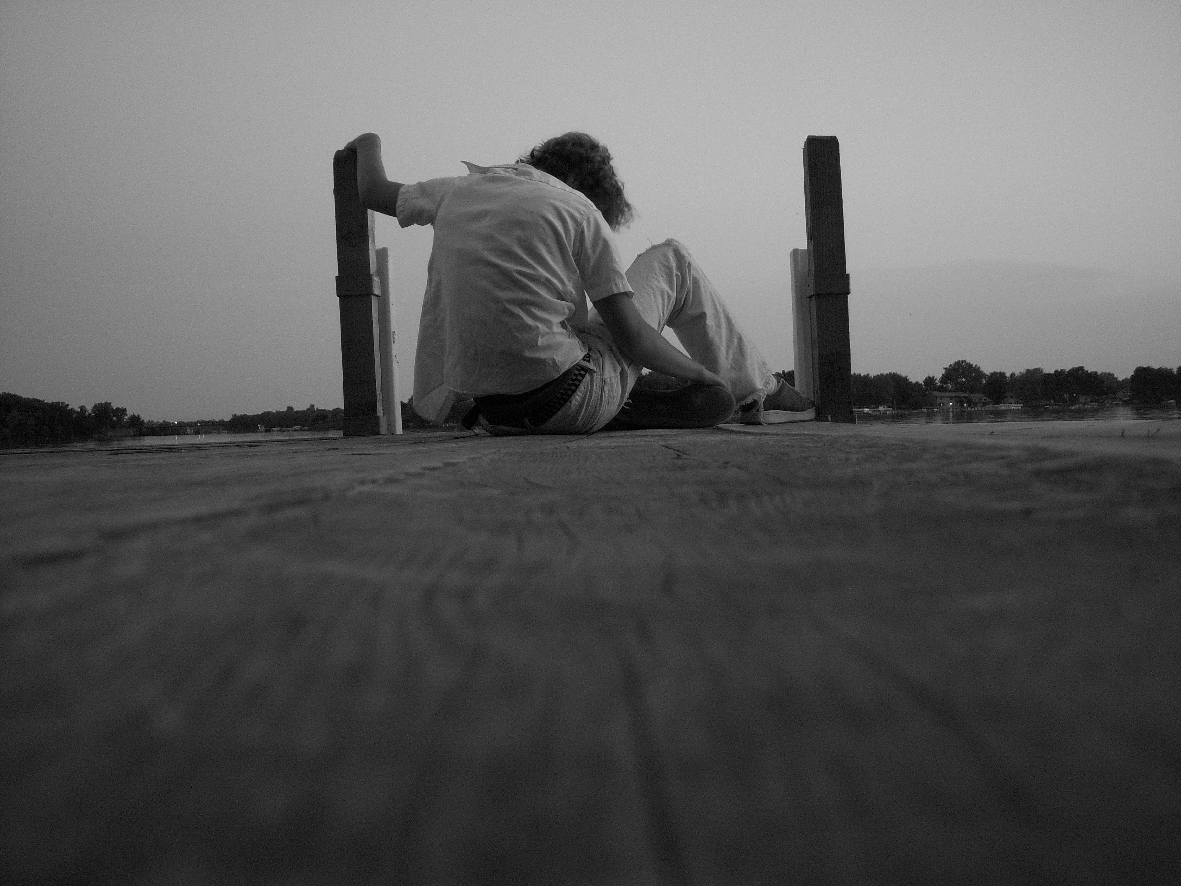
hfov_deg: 51.4
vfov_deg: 39.7
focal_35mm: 36
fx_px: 1228
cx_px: 590
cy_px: 443
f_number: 2.8
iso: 160
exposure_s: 1/8
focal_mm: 7.5
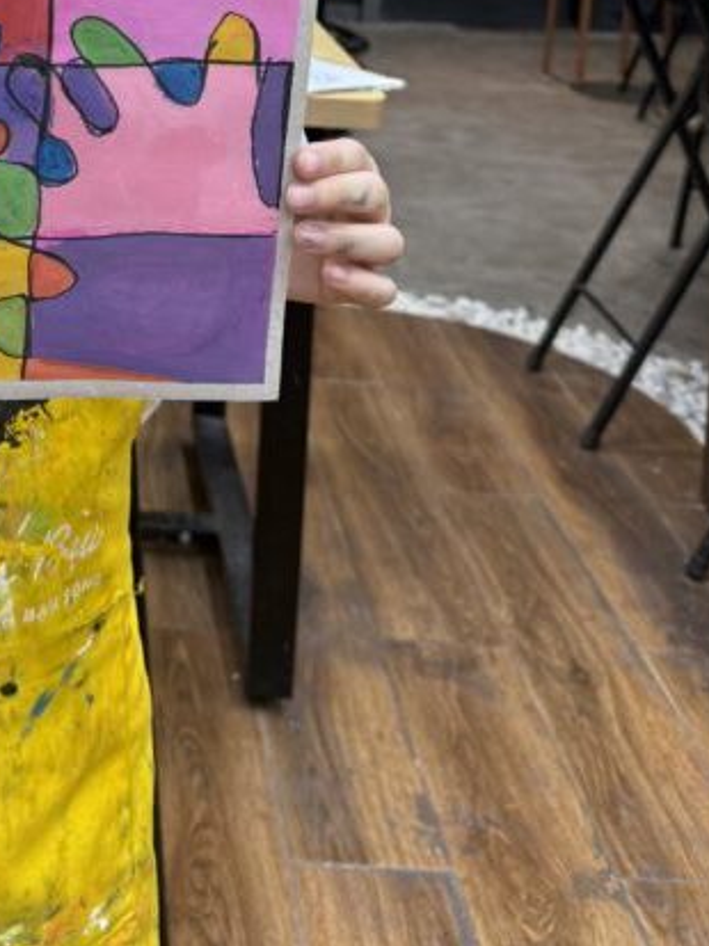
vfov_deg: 30.2
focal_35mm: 58
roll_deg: -3.2
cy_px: -64
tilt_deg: -5.3
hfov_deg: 24.2
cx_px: 23
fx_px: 1586
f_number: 1.78
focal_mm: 6.76
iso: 100
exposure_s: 1/100
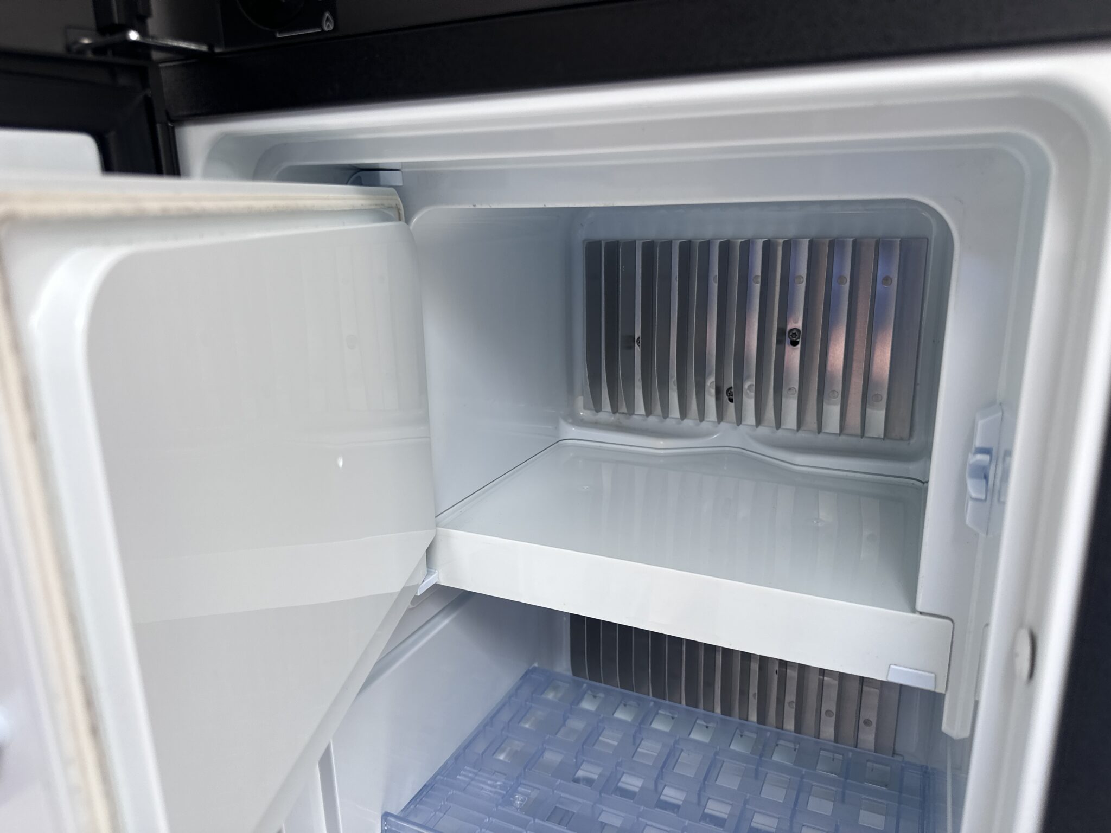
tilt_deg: -16.2
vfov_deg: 56.8
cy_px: 416
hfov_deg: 71.6
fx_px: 770
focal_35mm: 24
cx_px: 556
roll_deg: +1.1
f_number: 1.78
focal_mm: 6.86
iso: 100
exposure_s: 1/171
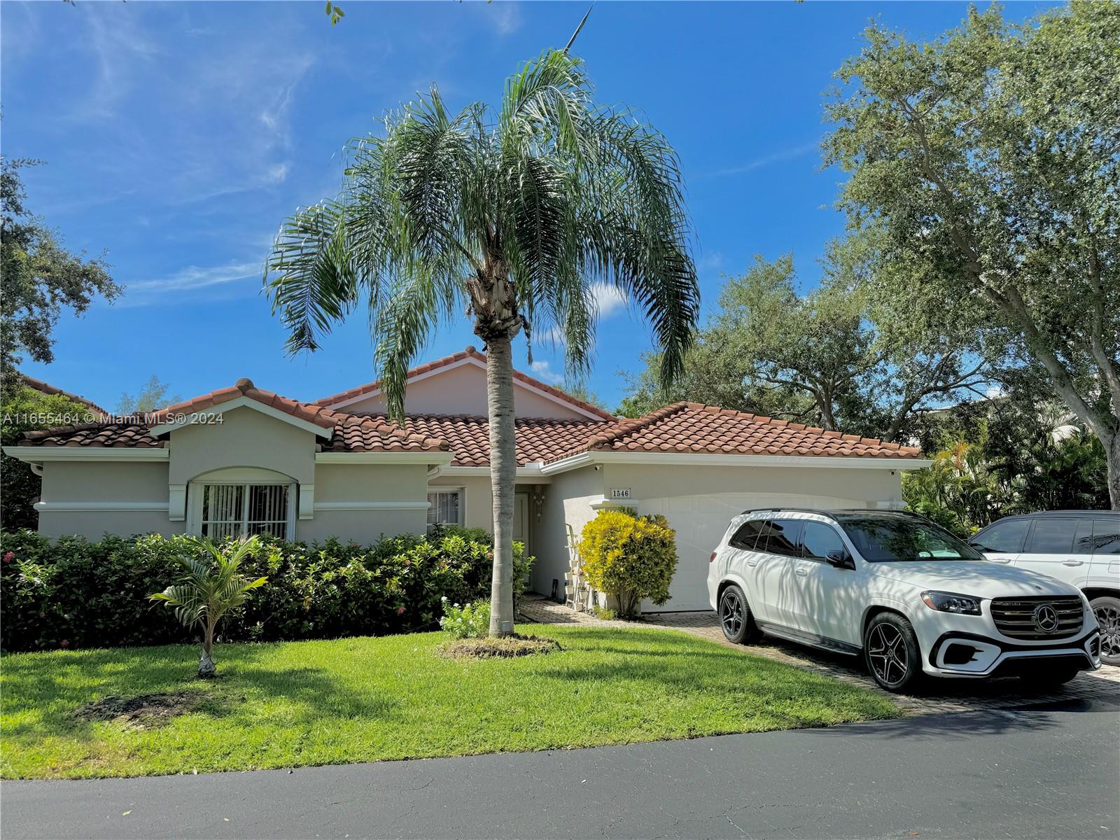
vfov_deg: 56.8
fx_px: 777
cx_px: 560
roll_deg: +0.3
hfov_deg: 71.6
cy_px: 420
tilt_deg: +8.2
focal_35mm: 24
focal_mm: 6.76
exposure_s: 1/3096
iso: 80
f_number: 1.78
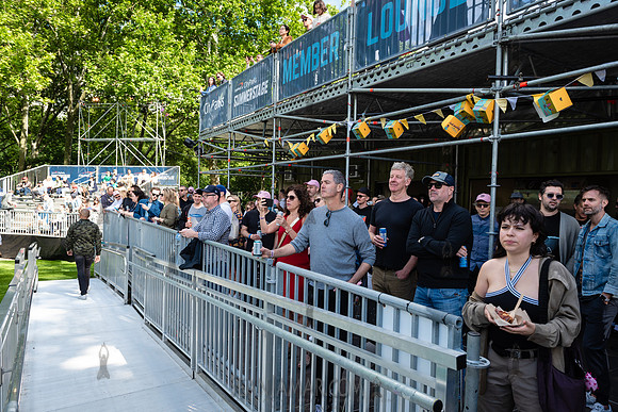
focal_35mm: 24
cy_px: 206
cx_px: 309
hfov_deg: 73.7
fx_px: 412
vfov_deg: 53.2
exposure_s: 1/160
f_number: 5.6
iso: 200
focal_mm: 24
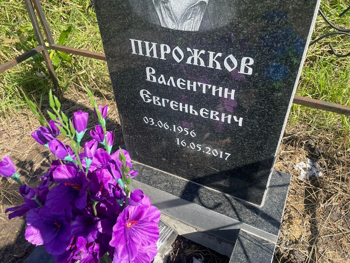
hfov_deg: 67.3
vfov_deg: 53.1
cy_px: 132
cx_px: 175
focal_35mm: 26
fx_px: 263
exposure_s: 1/1742
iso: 32
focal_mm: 4.2
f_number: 1.6
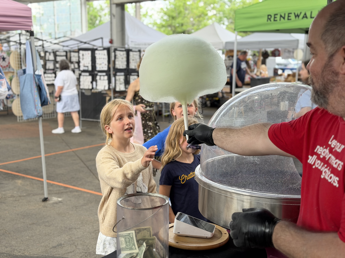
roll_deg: +0.6
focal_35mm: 48
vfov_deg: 30.3
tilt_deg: -8.9
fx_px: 478
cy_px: 129
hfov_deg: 39.7
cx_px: 172
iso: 64
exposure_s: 1/177
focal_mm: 6.76
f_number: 1.78
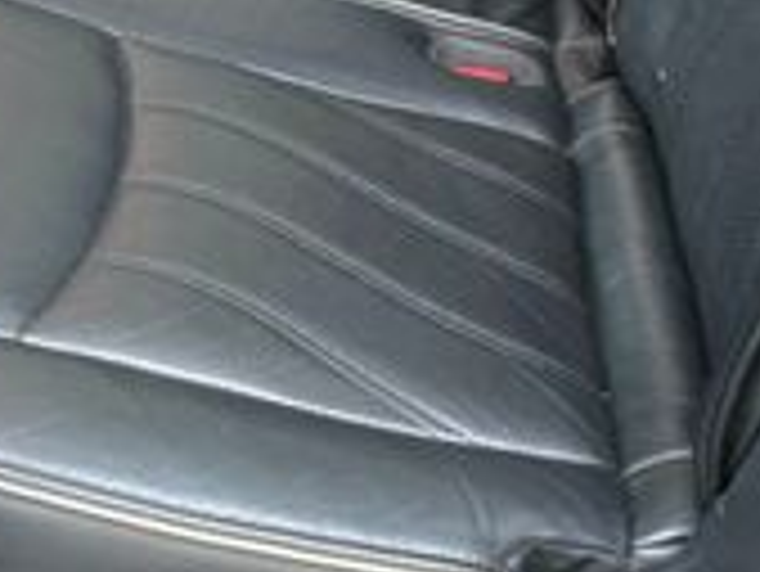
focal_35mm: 87
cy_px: 176
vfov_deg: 16.9
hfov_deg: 22.0
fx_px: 1911
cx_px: 76
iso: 1250
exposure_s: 1/60
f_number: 1.7
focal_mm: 6.3
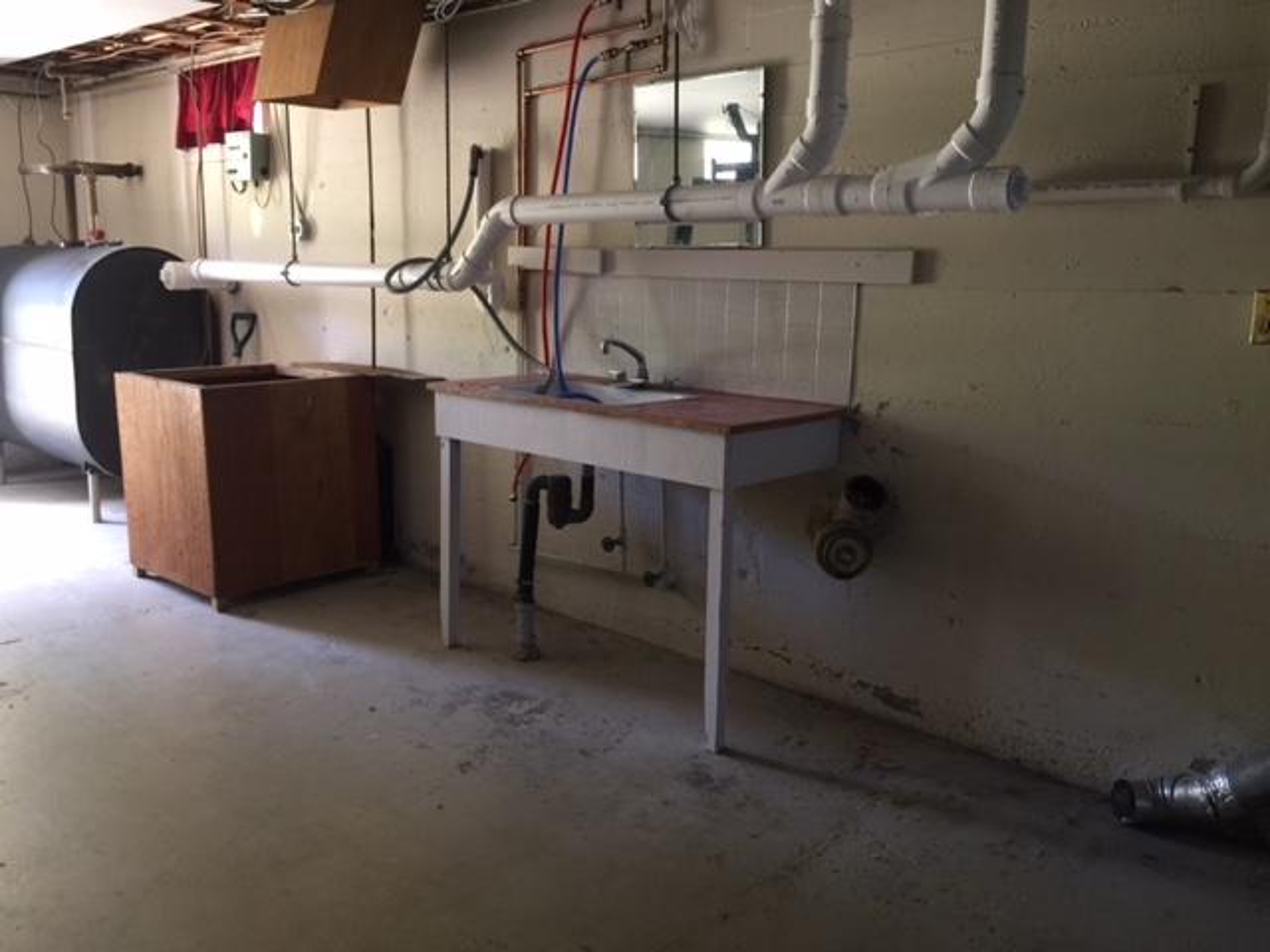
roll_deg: -2.4
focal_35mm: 29
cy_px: 476
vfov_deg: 48.2
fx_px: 1064
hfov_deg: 61.7
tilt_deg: -10.1
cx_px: 635
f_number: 2.2
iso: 50
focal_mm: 4.15
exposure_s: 1/15
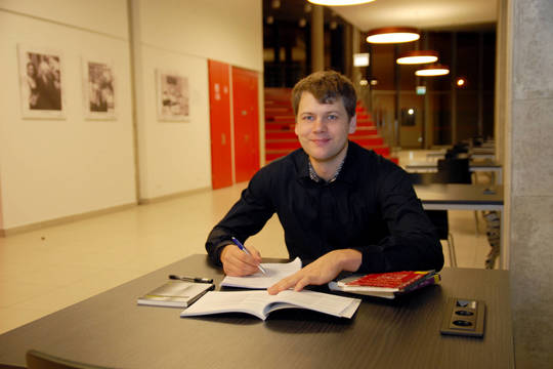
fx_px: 622
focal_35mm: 40
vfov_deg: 33.0
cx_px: 276
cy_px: 184
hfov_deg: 47.9
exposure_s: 1/80
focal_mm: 27
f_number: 2.8
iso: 400
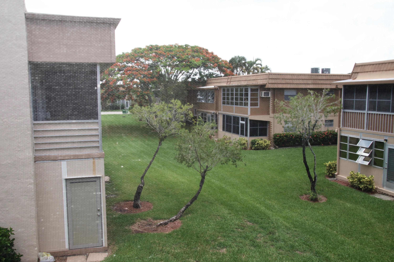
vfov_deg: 40.0
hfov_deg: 57.2
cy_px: 131
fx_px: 361
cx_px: 197
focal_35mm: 33
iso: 1000
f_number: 11
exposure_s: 1/200
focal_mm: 22
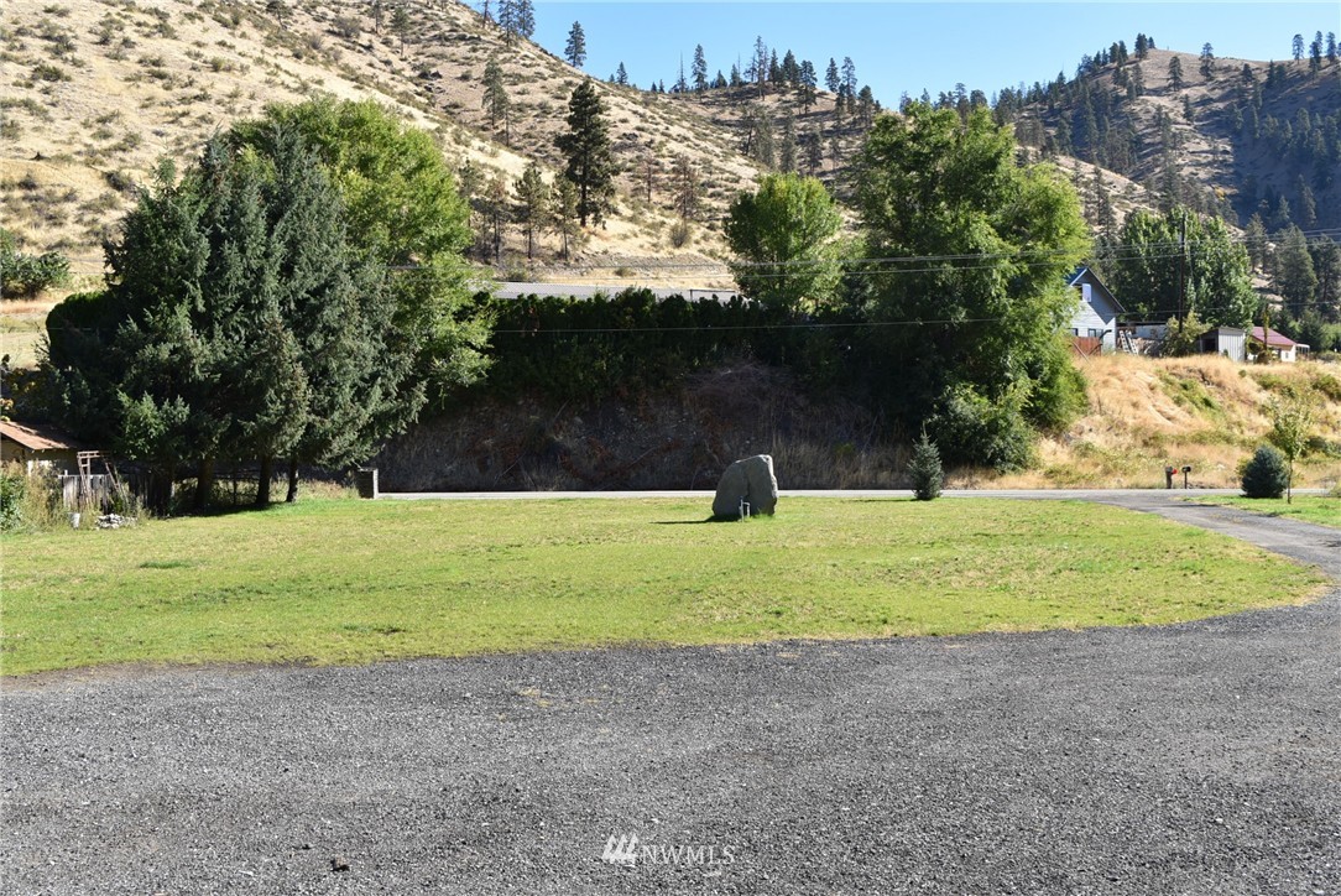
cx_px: 670
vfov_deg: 34.2
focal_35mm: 39
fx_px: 1453
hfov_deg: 49.5
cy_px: 448
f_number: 8
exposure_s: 1/200
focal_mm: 26
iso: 100
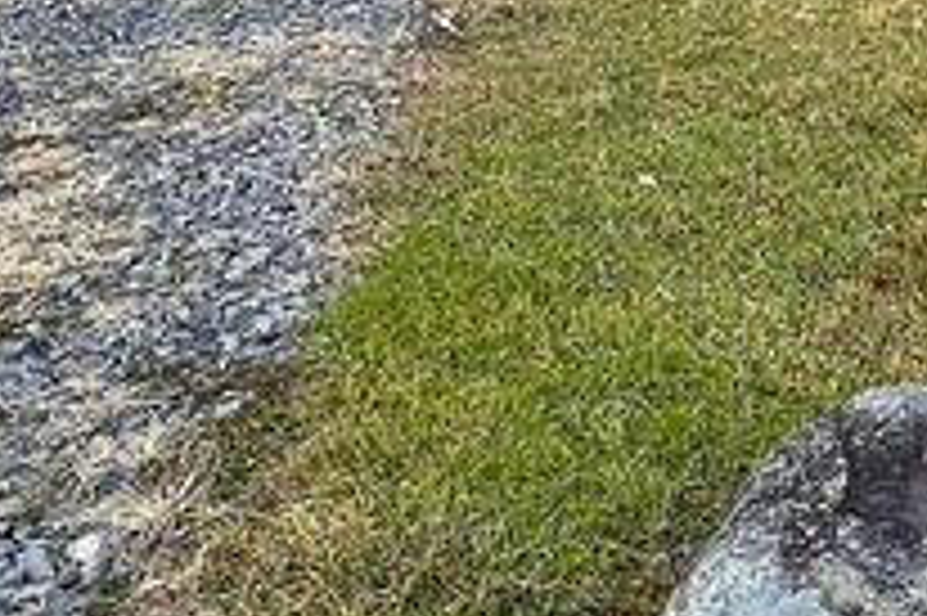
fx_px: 1389
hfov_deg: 34.5
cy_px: -456
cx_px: 864
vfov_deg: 19.5
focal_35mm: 54
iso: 32
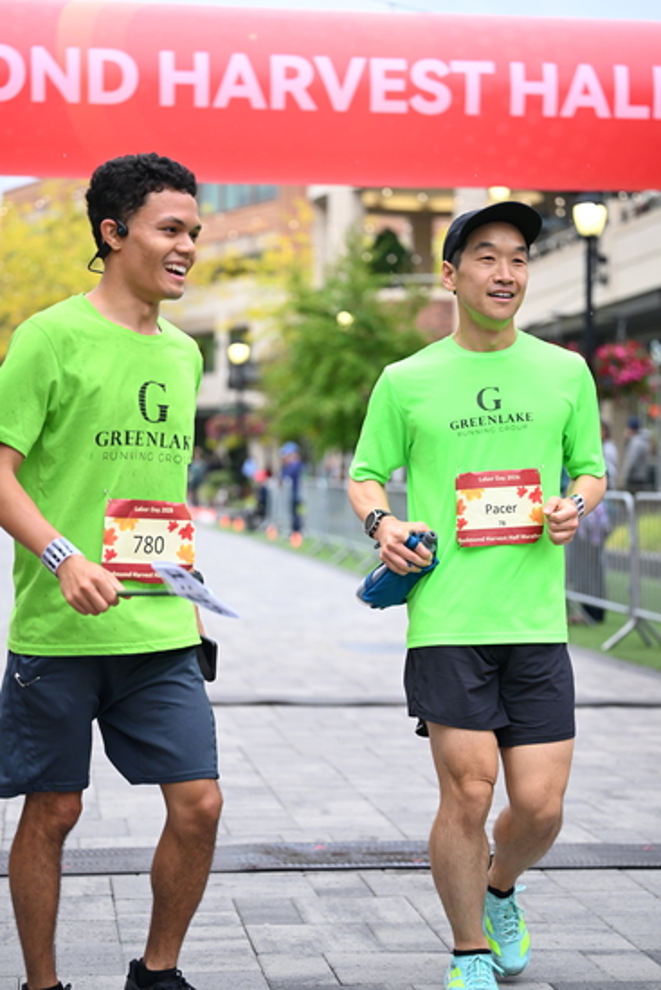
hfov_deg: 19.2
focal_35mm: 71
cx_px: 330
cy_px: 495
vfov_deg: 28.4
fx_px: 1954
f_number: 2.8
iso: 1250
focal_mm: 71
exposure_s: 1/1250
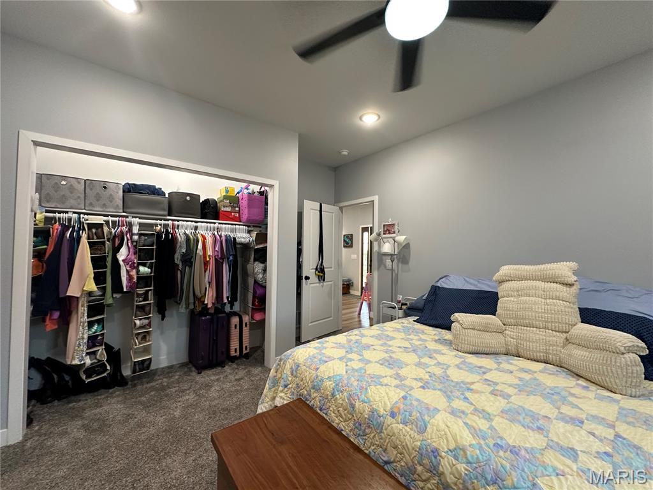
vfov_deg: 85.7
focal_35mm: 14
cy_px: 245
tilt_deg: +2.0
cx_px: 326
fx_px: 264
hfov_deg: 102.1
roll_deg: -0.8
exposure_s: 1/60
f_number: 2.2
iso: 200
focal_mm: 2.22
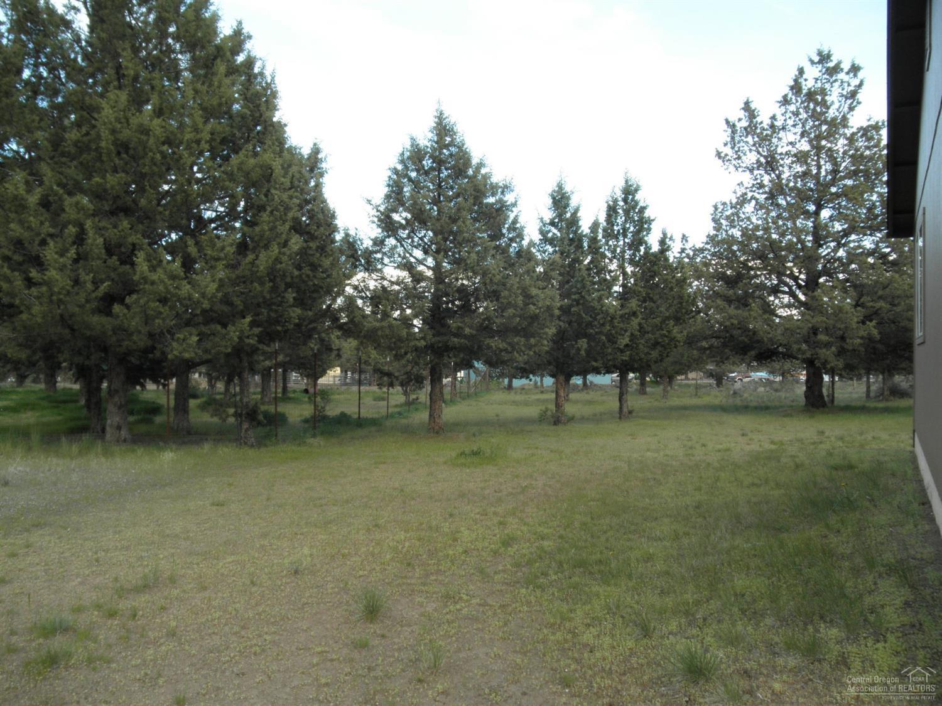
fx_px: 762
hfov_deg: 63.5
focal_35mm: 28
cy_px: 353
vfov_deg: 49.7
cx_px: 471
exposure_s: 1/125
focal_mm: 5
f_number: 3
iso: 64
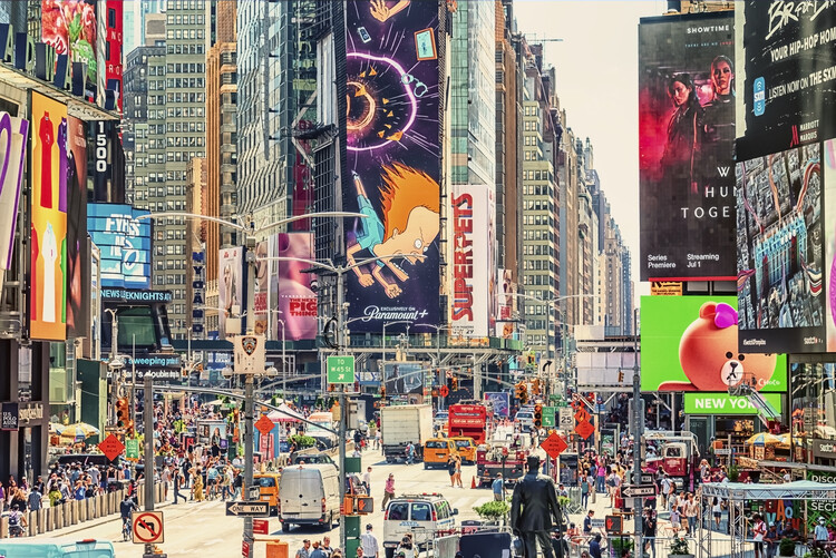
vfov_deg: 11.8
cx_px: 418
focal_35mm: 116
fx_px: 2695
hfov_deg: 17.6
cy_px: 279
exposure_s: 1/160
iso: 64
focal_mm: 116
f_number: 6.3
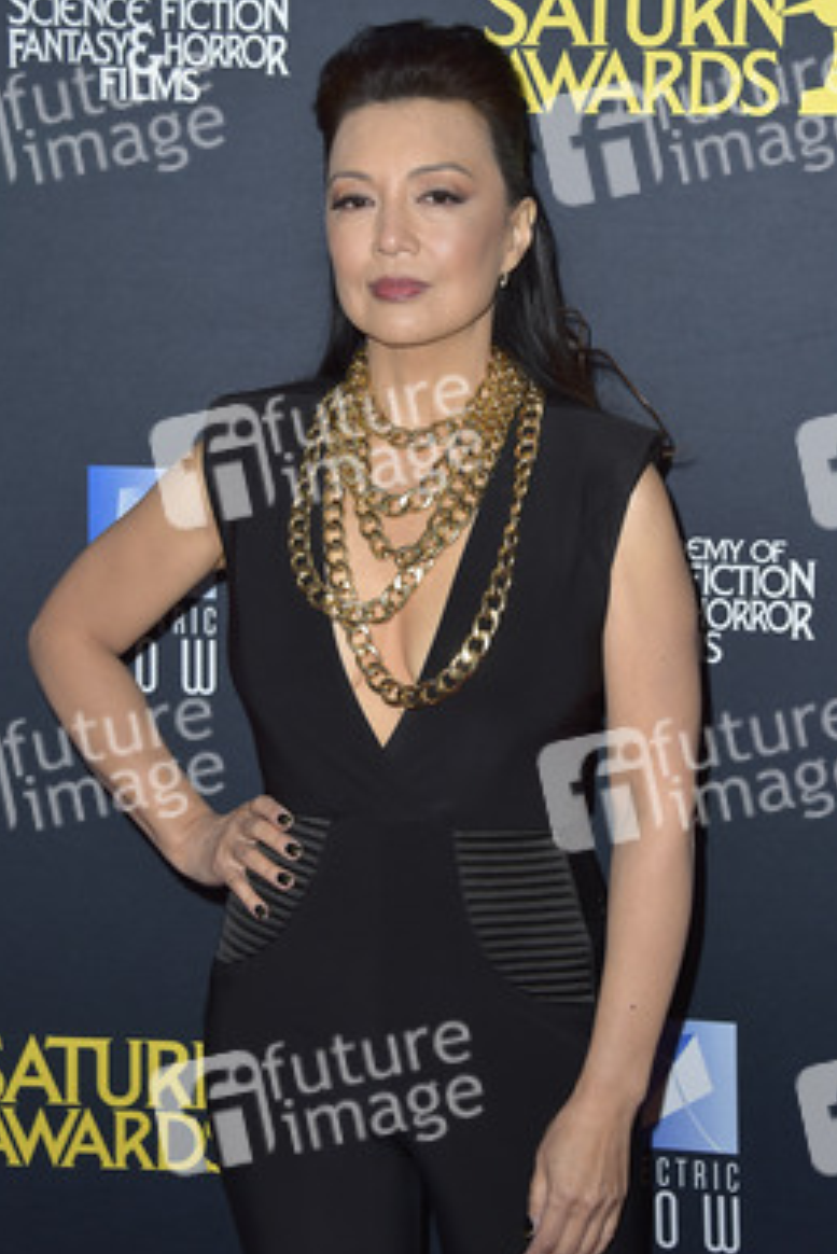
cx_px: 412
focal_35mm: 67
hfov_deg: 20.3
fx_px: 2334
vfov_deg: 30.1
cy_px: 614
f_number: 6.3
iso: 250
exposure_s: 1/250
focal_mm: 65
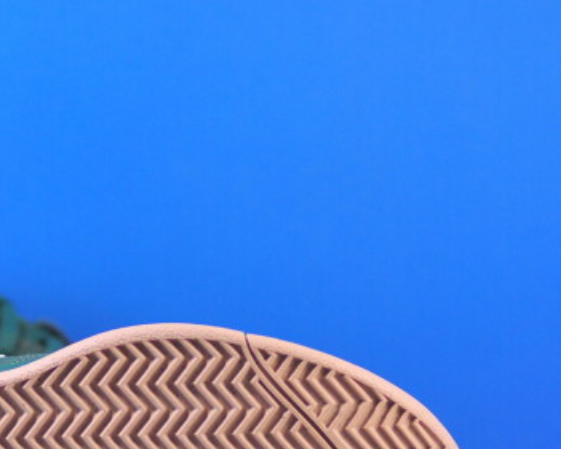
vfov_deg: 9.6
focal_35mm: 160
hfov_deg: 11.9
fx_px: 2657
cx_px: 10
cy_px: 322
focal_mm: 50
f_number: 2
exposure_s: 1/320
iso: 250
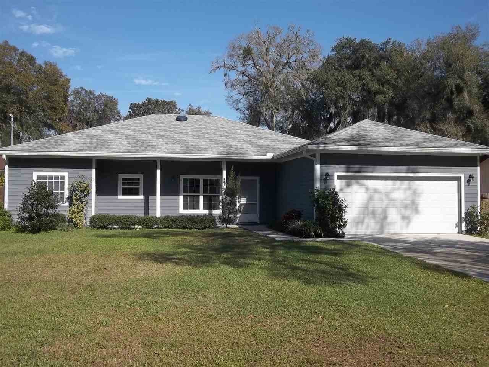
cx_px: 244
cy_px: 184
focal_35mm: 37
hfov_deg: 50.2
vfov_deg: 38.6
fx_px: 522
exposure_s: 1/160
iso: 80
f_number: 10.1
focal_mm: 6.6
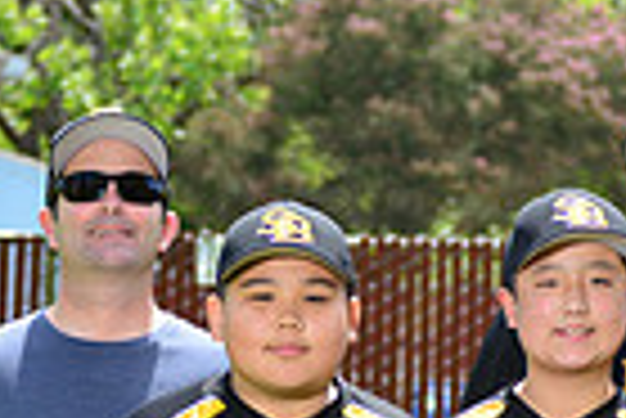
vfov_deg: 3.5
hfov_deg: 5.2
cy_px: 775
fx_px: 6876
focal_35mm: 395
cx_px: 941
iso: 200
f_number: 8
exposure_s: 1/200
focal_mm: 95
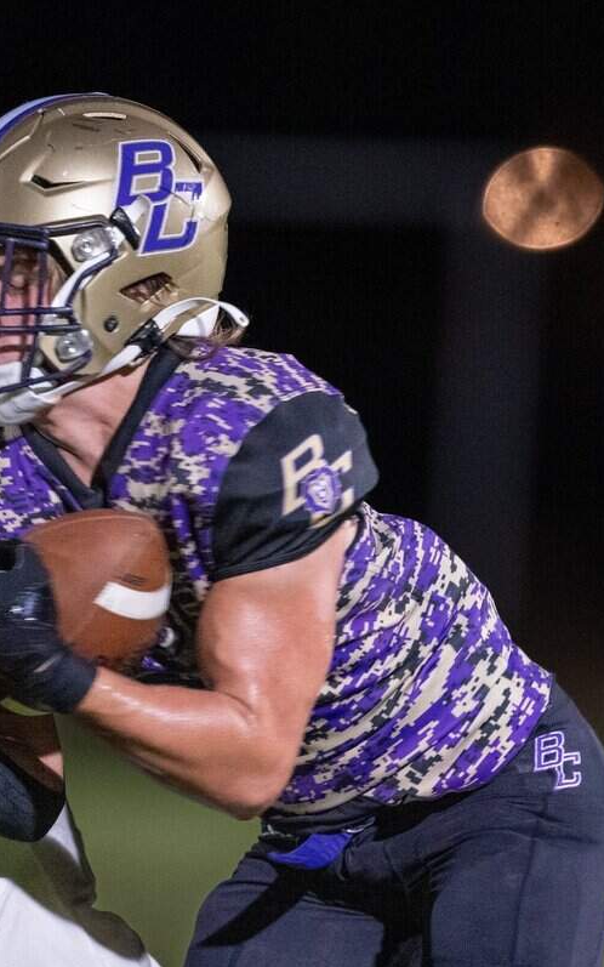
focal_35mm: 614
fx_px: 16174
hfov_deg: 2.1
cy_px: 484
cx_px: 238
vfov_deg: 3.4
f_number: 2.8
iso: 4000
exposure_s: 1/500
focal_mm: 400
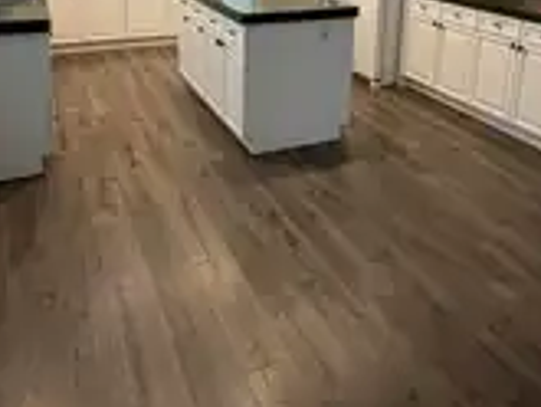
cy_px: 26
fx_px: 532
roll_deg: +0.1
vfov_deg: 38.4
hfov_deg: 53.9
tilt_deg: -12.1
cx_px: 275
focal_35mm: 34
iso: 200
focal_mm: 2.22
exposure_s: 1/120
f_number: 2.2
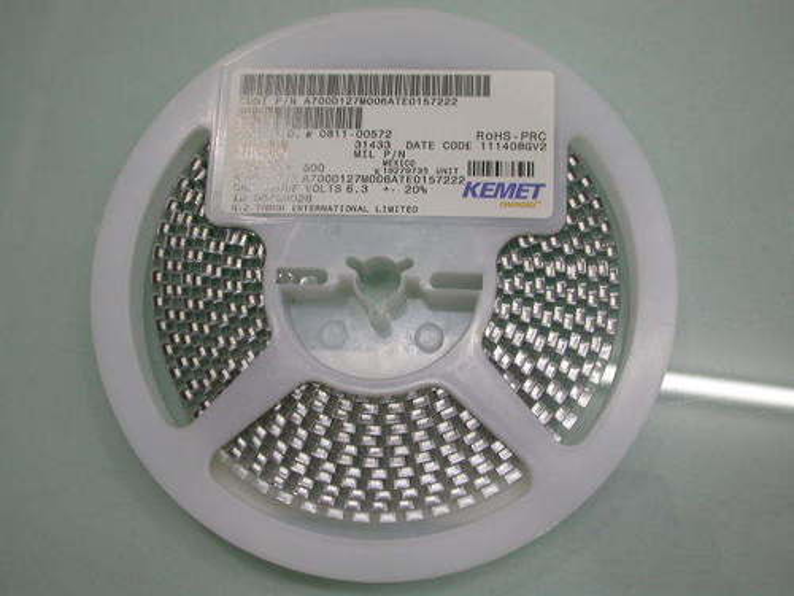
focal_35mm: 78
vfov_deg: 18.9
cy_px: 298
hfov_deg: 25.0
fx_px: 1789
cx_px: 397
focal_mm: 16.2
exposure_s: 1/18
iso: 100
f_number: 3.5
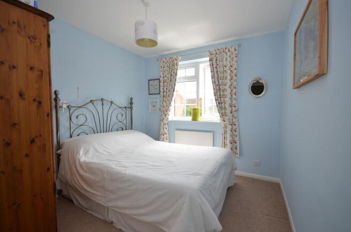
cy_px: 116
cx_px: 176
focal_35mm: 15
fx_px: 146
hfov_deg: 100.5
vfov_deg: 77.0
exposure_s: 1/60
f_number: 5.6
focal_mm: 10
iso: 125
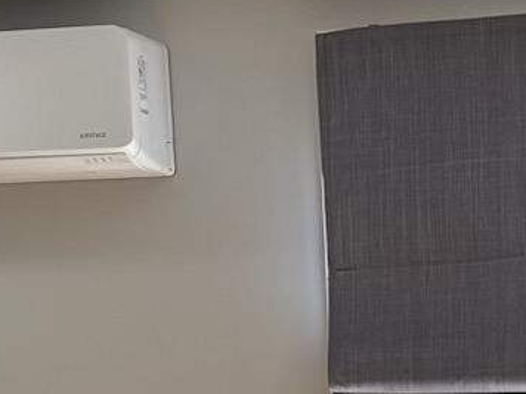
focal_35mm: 108
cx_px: 431
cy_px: 606
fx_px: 1641
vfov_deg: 12.9
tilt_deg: -7.2
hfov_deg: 18.0
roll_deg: +1.8
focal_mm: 6.76
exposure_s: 1/229
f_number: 1.78
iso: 160
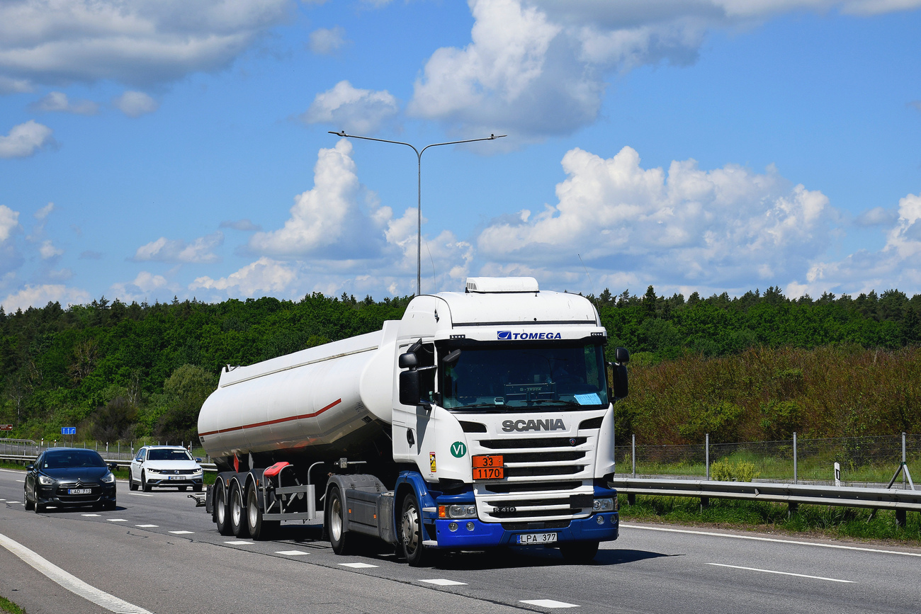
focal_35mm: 72
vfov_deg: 18.9
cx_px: 460
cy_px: 307
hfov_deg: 28.1
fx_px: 1842
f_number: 6.3
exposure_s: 1/1600
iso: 200
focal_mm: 48
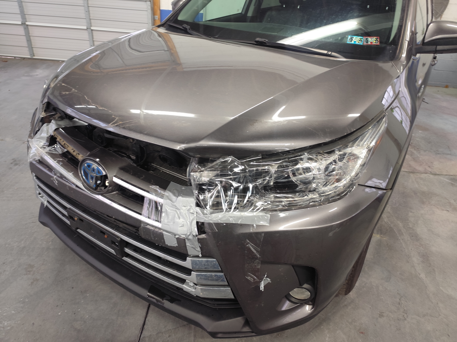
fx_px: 304
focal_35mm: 23
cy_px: 171
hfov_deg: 73.9
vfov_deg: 58.9
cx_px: 228
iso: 800
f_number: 1.65
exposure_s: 1/30
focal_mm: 6.14
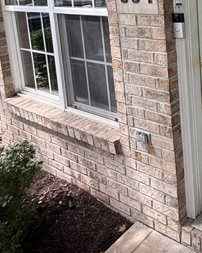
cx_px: 236
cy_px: 17
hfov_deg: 32.3
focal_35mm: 39
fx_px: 292
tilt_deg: -6.6
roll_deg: +1.3
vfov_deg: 42.3
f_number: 2.2
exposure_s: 1/168
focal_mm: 2.22
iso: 50
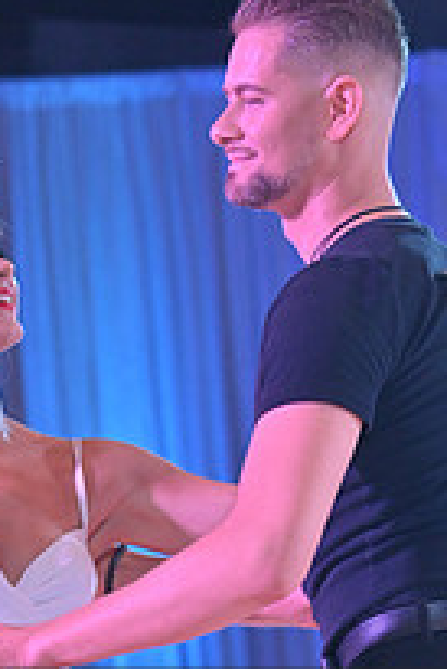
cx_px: 165
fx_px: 5150
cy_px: 777
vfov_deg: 7.4
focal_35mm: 277
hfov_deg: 5.0
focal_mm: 98
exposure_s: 1/320
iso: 3200
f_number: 5
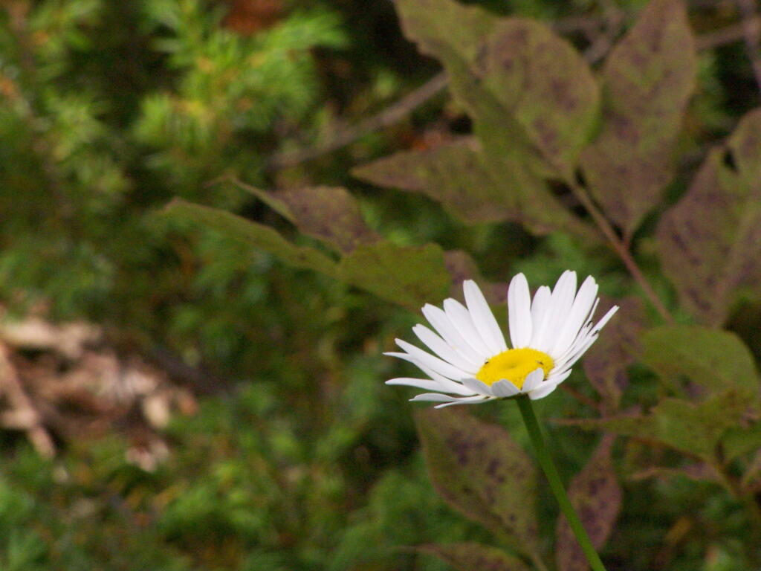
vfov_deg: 3.9
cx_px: 380
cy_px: 286
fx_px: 8354
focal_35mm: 380
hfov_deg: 5.2
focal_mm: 63
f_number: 7.1
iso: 400
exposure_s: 1/500
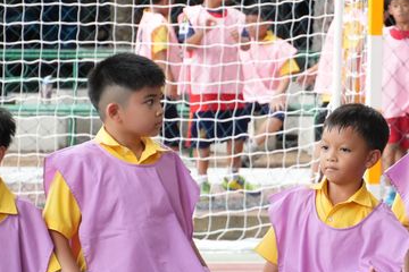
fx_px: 5021
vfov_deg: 3.1
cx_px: 323
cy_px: 191
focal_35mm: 442
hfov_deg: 4.7
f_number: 5.6
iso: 1250
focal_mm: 106
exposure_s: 1/500
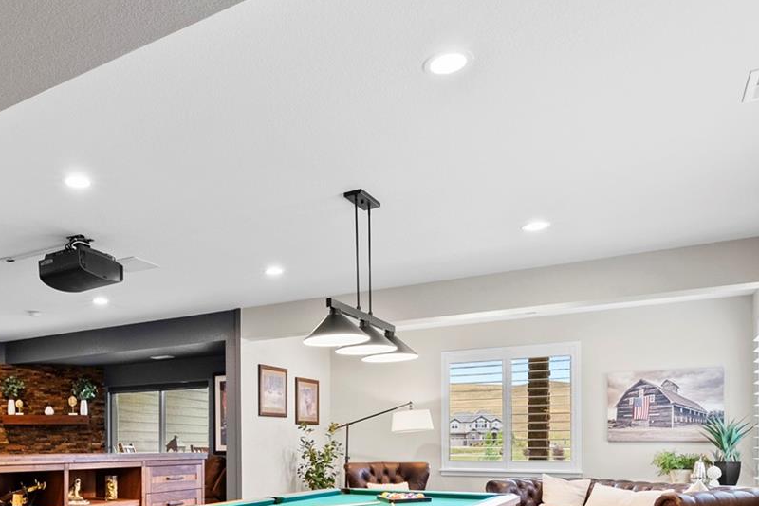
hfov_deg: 55.7
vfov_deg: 38.6
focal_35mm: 32
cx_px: 183
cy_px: 443
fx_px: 675
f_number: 8
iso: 800
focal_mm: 16
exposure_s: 1/4
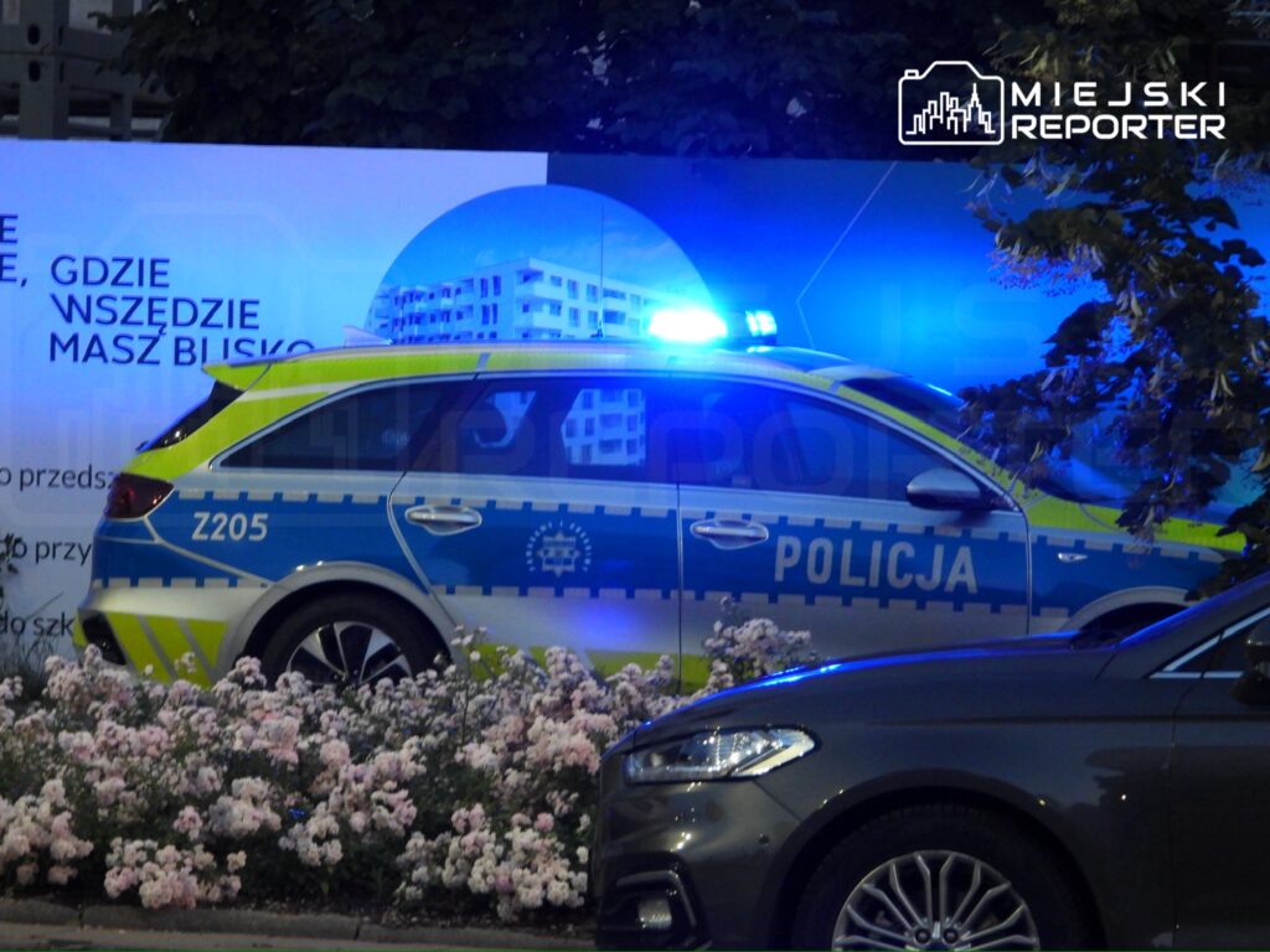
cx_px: 635
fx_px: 7338
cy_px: 476
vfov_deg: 7.4
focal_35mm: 200
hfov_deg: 9.9
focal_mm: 35.9
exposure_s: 1/8
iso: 800
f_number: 4.5
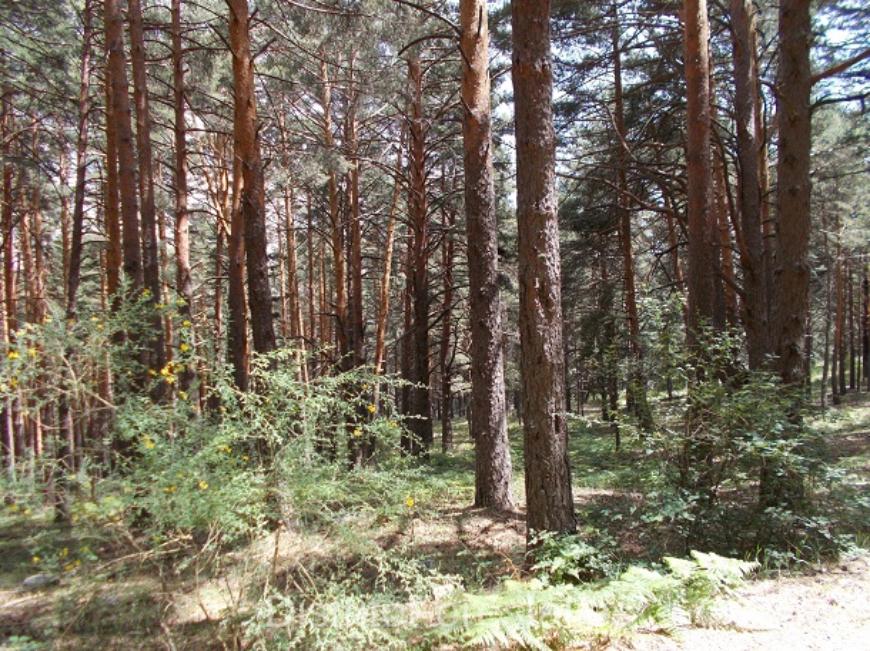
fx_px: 653
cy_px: 326
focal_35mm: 26
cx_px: 435
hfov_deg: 67.3
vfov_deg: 53.0
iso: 80
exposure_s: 1/160
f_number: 3.2
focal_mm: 4.6
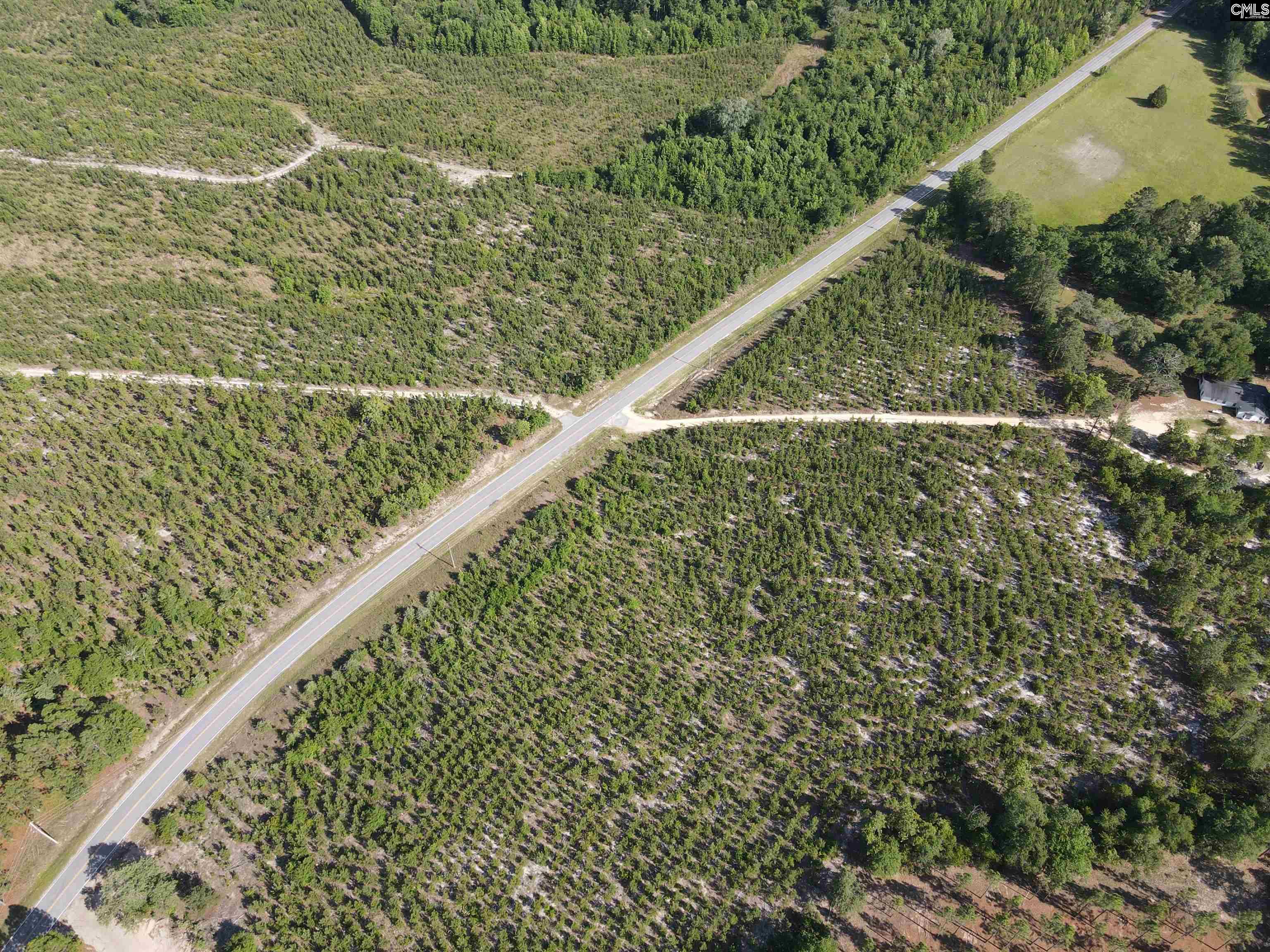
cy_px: 476
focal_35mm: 24
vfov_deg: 56.8
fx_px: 881
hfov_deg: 71.6
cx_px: 635
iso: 100
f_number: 2.8
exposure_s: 1/320
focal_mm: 4.5
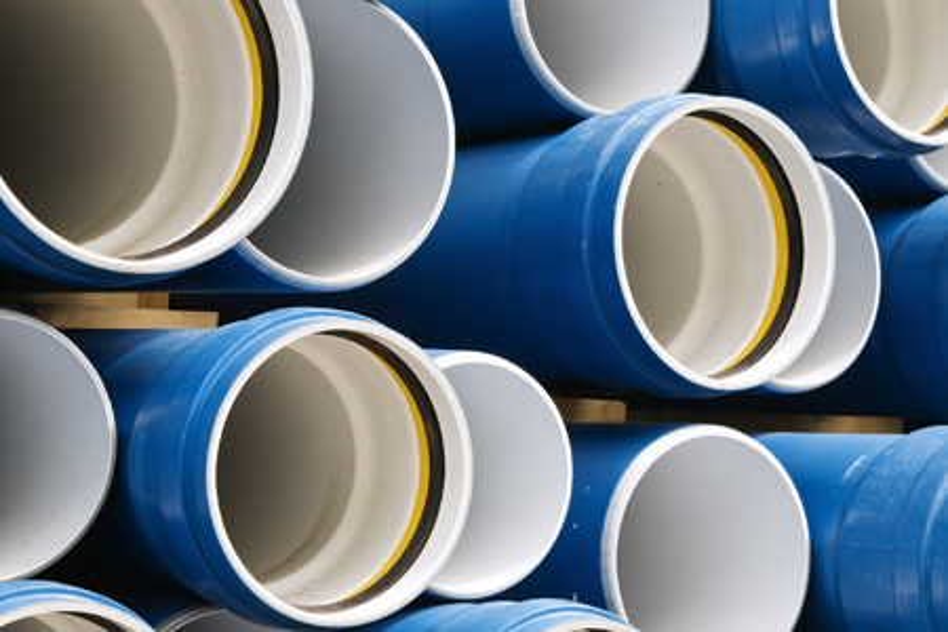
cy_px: 316
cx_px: 474
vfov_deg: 15.2
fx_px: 2370
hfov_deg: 22.6
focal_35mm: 90
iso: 200
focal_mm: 60
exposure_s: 1/50
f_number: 11
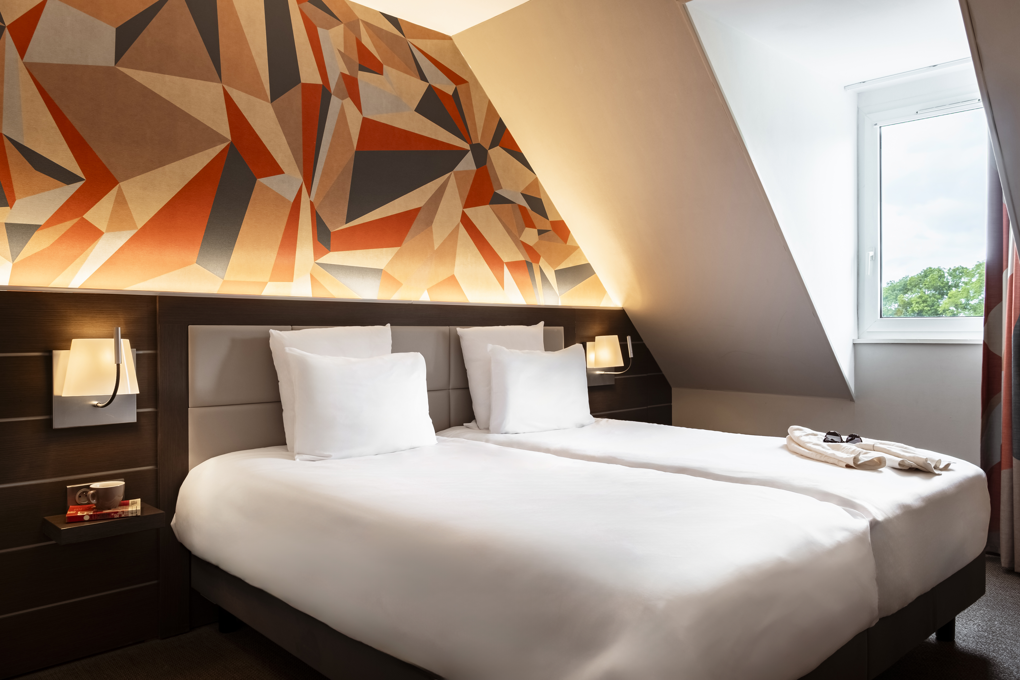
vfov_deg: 49.6
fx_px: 737
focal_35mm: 26
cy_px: 340
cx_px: 510
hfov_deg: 69.4
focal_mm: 17
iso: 80
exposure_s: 1/110
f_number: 8
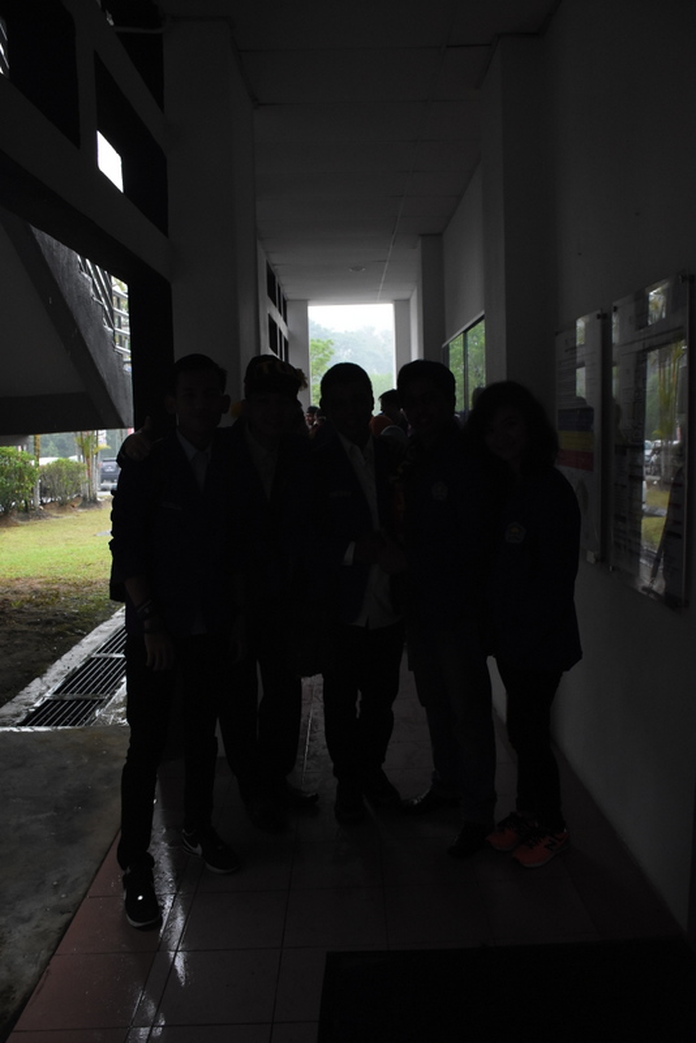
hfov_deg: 48.0
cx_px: 348
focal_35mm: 27
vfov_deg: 67.4
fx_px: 782
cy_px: 522
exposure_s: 1/250
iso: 1600
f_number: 6.3
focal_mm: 18
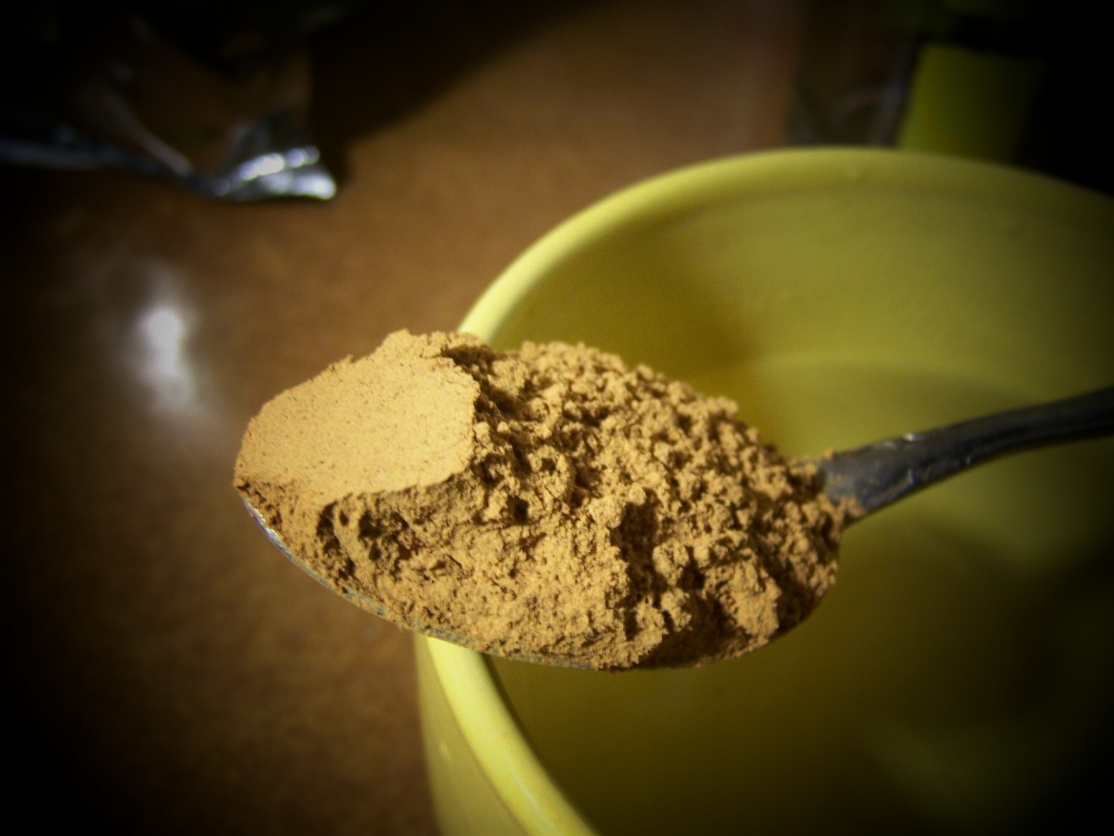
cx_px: 557
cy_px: 418
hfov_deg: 51.4
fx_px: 1159
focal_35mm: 36
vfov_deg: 39.7
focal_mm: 6.2
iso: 160
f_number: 2.8
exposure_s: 1/13
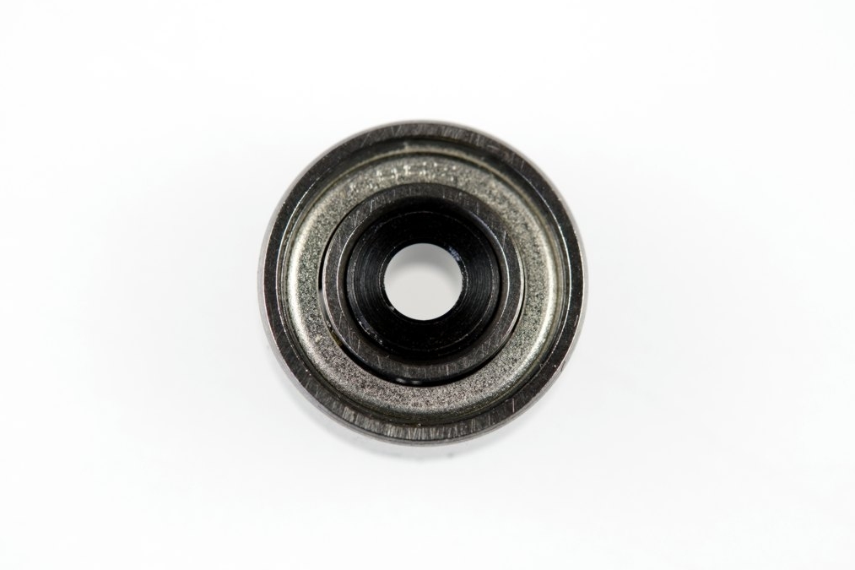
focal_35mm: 91
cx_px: 431
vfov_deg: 15.0
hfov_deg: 22.4
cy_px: 284
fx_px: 2161
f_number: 5
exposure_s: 1/160
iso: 400
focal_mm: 60
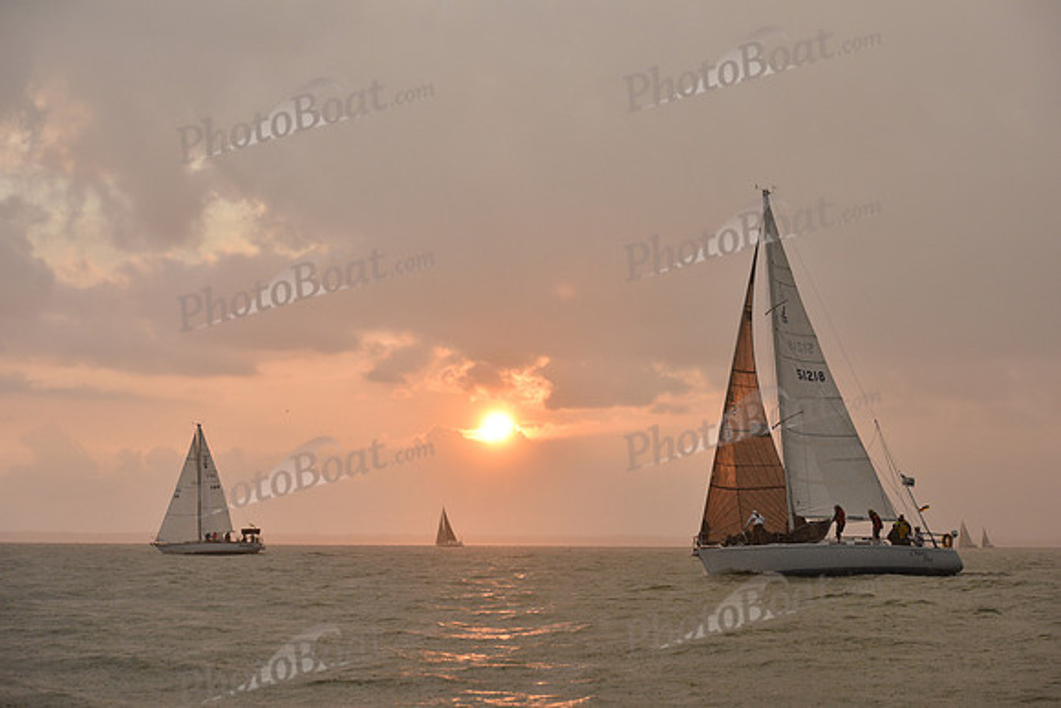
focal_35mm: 70
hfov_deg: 28.8
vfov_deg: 19.5
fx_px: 2063
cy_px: 354
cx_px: 530
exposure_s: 1/500
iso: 400
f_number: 7.1
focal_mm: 70
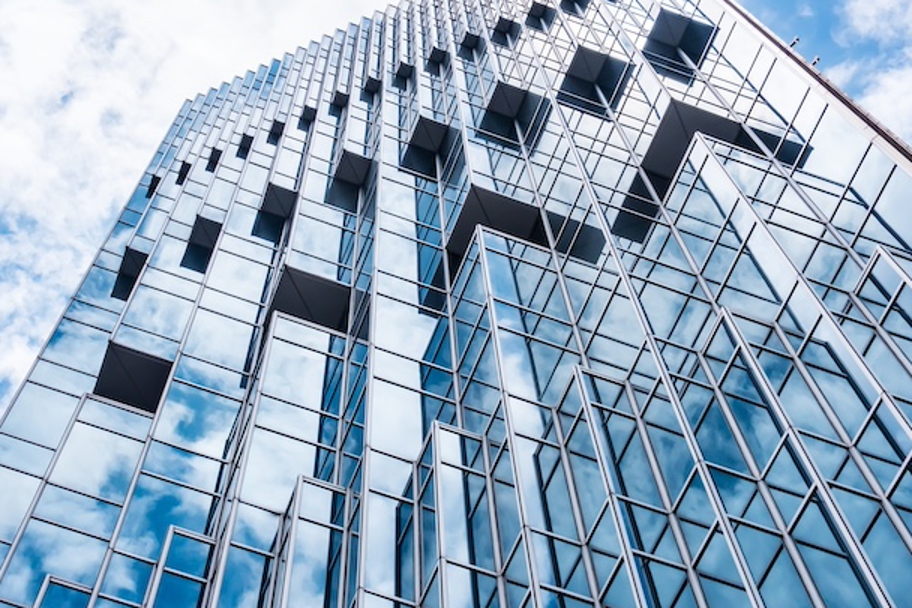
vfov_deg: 26.4
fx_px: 1292
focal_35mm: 51
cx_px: 344
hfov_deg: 38.7
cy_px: 239
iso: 125
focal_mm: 11.33
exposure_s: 1/640
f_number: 8
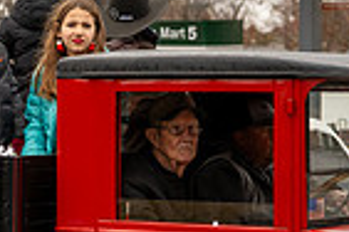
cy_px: 142
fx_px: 1910
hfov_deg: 10.2
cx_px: -104
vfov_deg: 7.0
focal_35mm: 197
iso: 320
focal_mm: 48
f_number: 2.8
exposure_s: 1/640
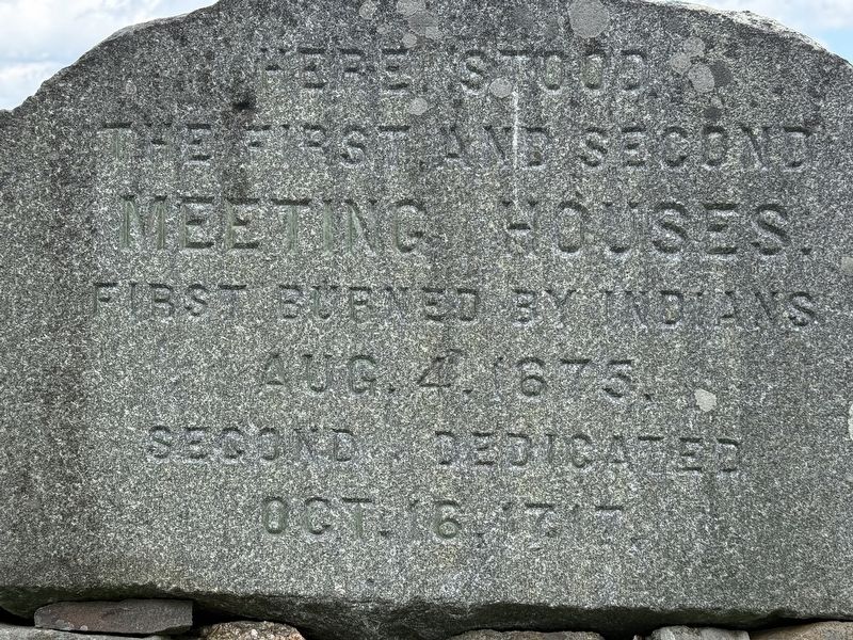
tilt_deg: -6.9
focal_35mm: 48
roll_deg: -0.9
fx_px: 1183
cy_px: 320
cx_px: 426
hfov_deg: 39.7
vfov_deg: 30.3
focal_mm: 6.76
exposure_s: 1/1513
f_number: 1.78
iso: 100
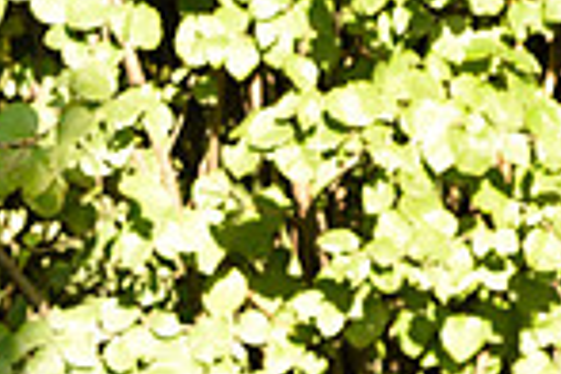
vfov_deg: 5.0
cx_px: -324
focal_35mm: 268
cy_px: 719
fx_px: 4176
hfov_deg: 7.5
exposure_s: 1/125
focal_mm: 68
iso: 200
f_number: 5.6
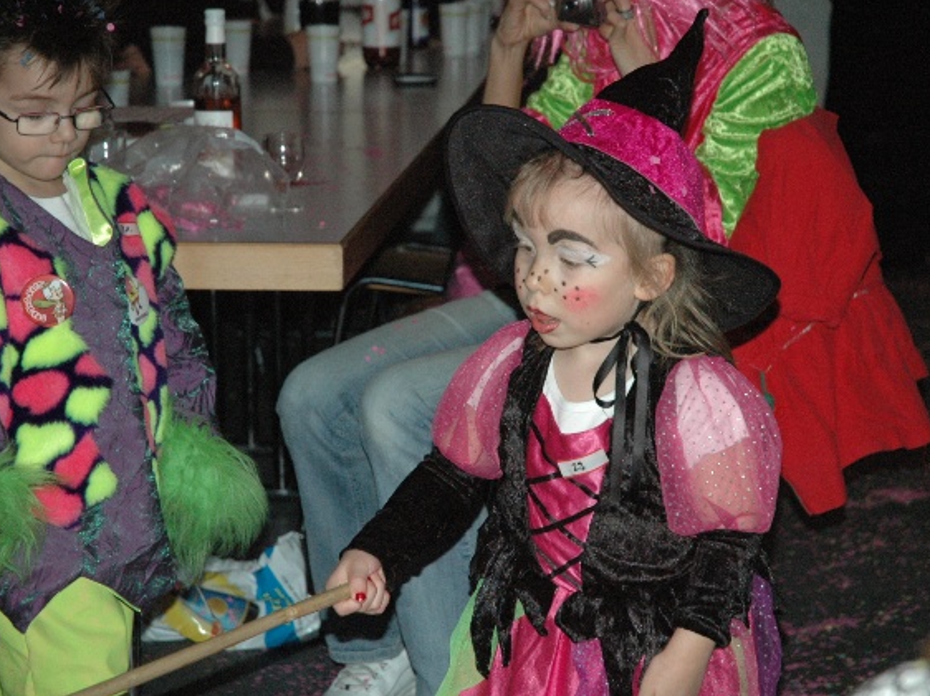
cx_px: 523
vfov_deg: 12.9
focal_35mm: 115
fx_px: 3088
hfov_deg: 17.1
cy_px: 346
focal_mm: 70
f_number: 5
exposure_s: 1/60
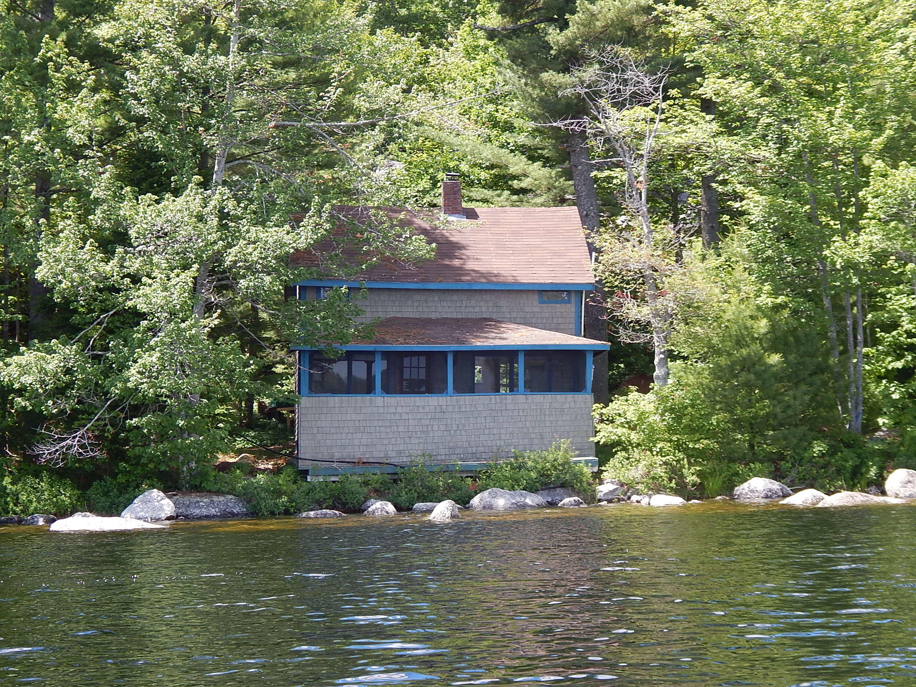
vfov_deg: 21.3
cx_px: 458
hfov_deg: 28.2
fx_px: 1826
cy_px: 344
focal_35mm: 69
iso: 125
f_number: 4.1
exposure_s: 1/200
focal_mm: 12.3
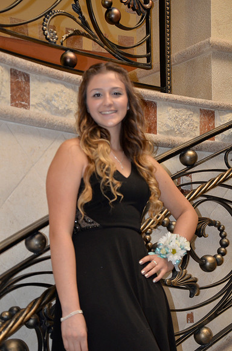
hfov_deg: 15.6
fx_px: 845
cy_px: 176
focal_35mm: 87
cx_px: 116
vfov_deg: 23.4
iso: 800
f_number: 4.5
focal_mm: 58
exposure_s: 1/30
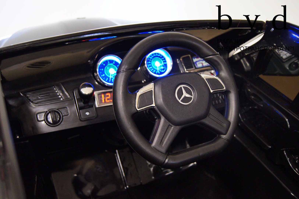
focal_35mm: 33
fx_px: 274
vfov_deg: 39.9
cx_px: 150
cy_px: 100
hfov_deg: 57.3
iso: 1600
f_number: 4
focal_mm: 22
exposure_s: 1/30
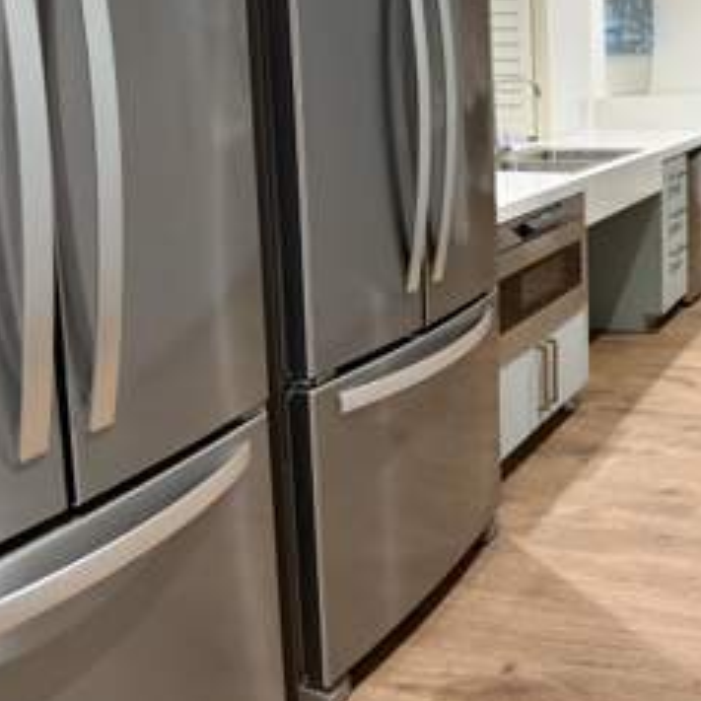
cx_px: 683
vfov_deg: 38.3
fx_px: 985
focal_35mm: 43
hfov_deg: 35.8
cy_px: 185
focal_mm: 6.76
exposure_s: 1/120
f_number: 1.78
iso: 160
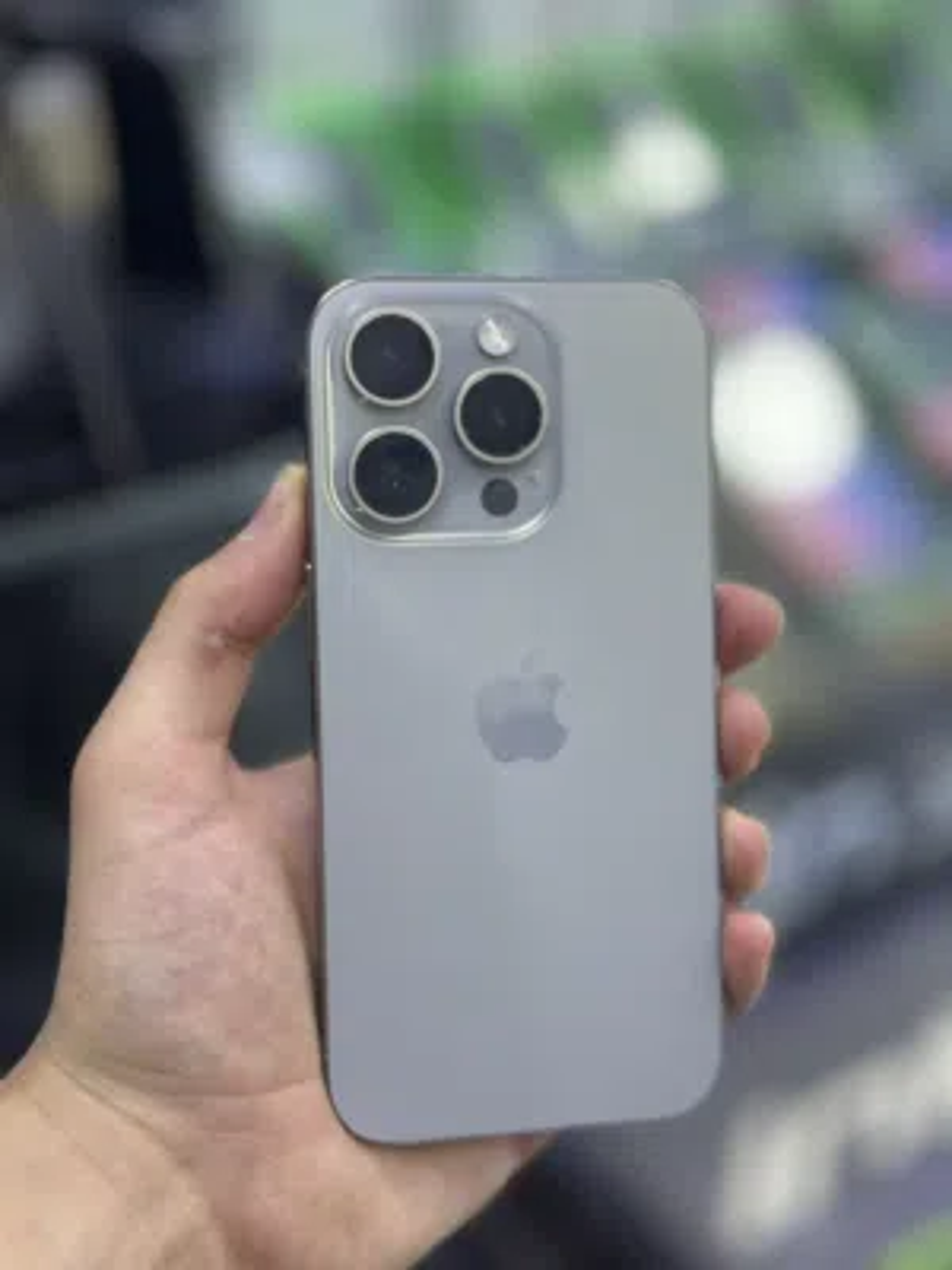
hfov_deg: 30.3
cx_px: 476
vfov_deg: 39.7
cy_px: 635
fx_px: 1760
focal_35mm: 48
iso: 80
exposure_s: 1/100
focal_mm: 6.86
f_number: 1.78
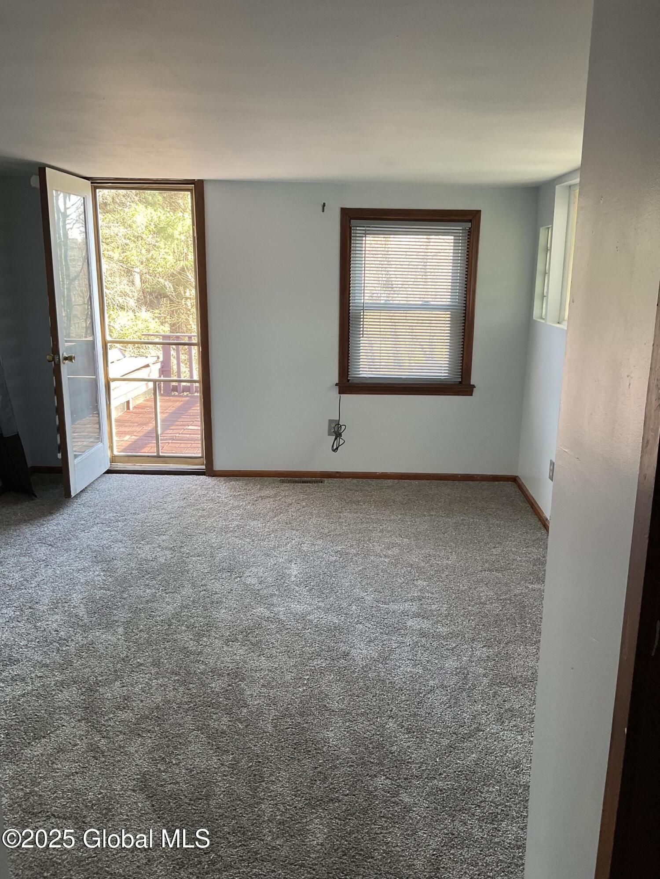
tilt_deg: -11.2
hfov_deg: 48.2
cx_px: 330
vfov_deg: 61.7
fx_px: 737
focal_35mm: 29
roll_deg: +0.0
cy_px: 440
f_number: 1.8
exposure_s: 1/60
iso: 64
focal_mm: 3
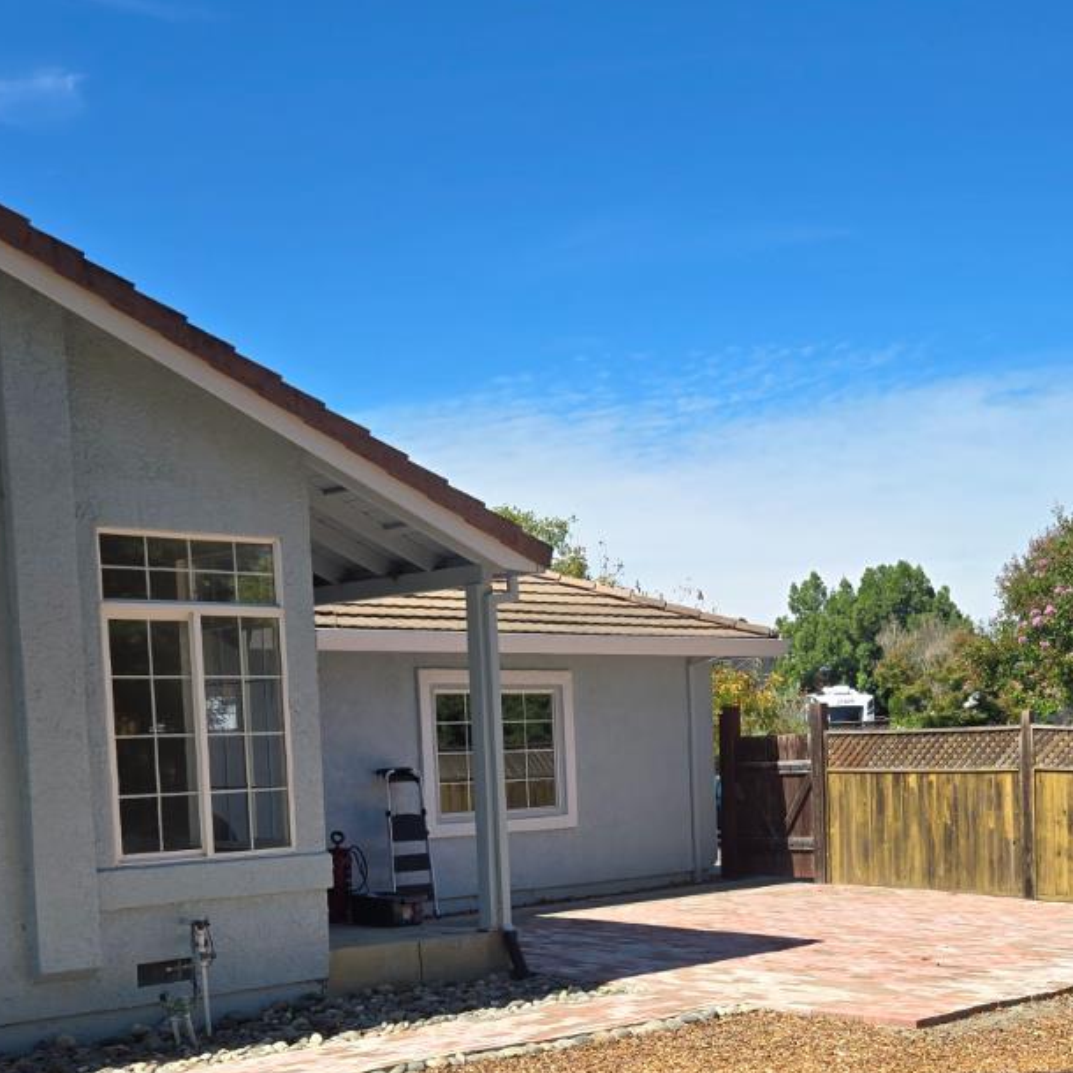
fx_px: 1753
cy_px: 815
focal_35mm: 50
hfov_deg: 33.7
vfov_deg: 33.3
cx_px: 734
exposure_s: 1/1336
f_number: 1.8
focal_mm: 5.4
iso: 25
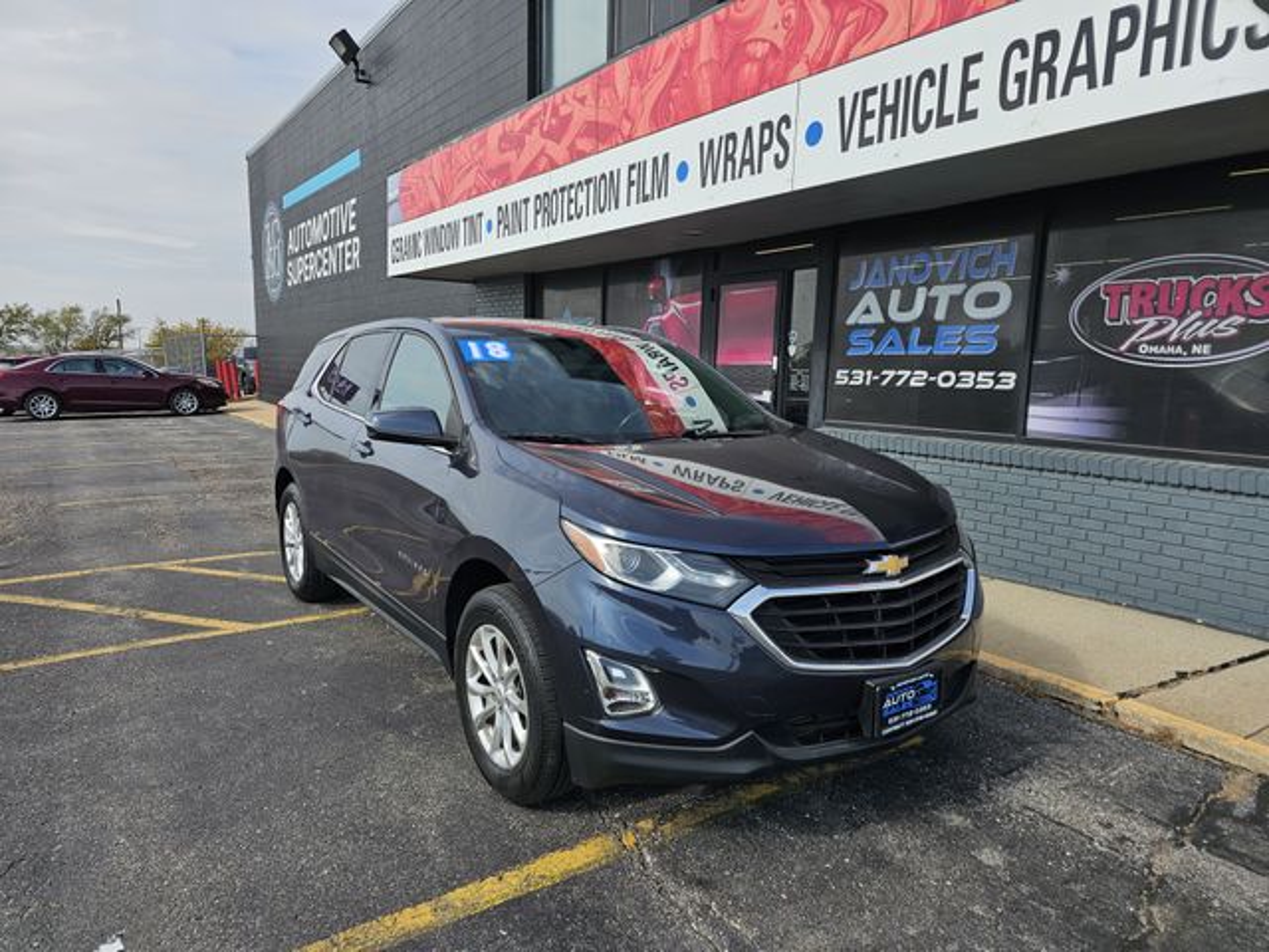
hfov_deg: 73.9
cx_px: 634
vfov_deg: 58.9
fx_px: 843
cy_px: 476
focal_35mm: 23
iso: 10
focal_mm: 6.3
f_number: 1.7
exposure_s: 1/585
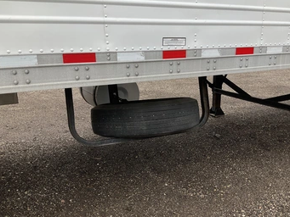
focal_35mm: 34
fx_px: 285
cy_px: 115
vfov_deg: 41.8
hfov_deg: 53.8
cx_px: 162
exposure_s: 1/177
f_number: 1.8
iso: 25
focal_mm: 3
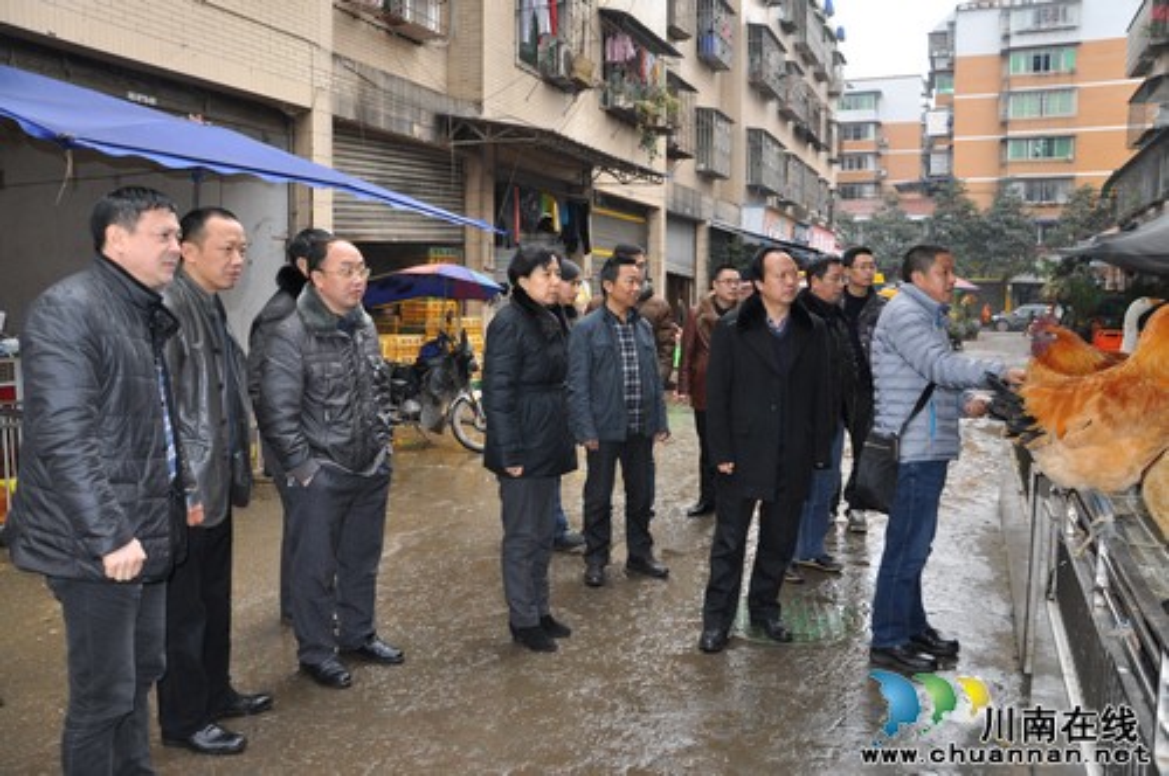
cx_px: 584
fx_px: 876
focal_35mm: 27
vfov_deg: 47.8
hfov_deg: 67.4
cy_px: 388
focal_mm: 18
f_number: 3.5
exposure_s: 1/125
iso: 720
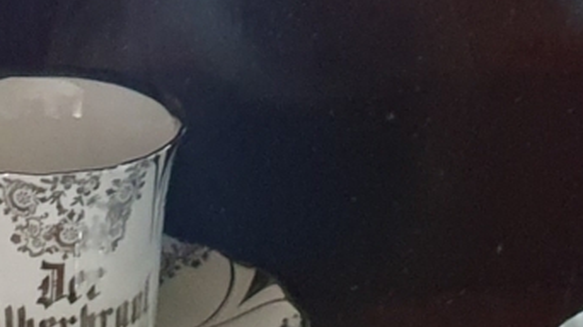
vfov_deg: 7.1
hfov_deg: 13.5
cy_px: -473
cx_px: 141
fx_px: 2457
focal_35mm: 159
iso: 320
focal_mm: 4.32
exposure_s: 1/50
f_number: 1.5
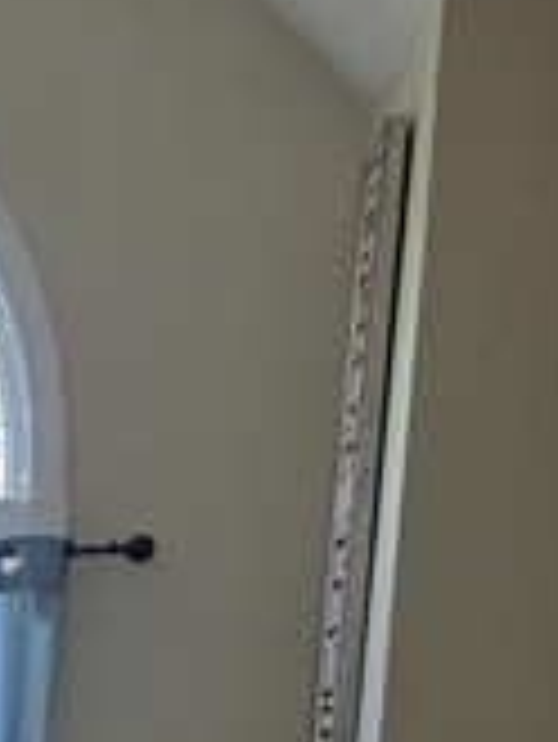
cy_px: 1151
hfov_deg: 11.7
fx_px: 2297
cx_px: -711
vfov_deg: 16.5
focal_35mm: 107
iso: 200
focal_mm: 6.3
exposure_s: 1/180
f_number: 1.7
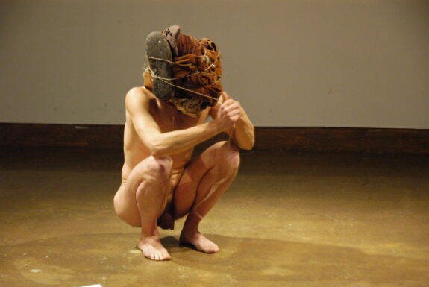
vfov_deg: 13.1
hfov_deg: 19.4
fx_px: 1253
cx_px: 214
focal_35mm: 105
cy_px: 144
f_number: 5
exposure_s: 1/40
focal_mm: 70
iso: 1600
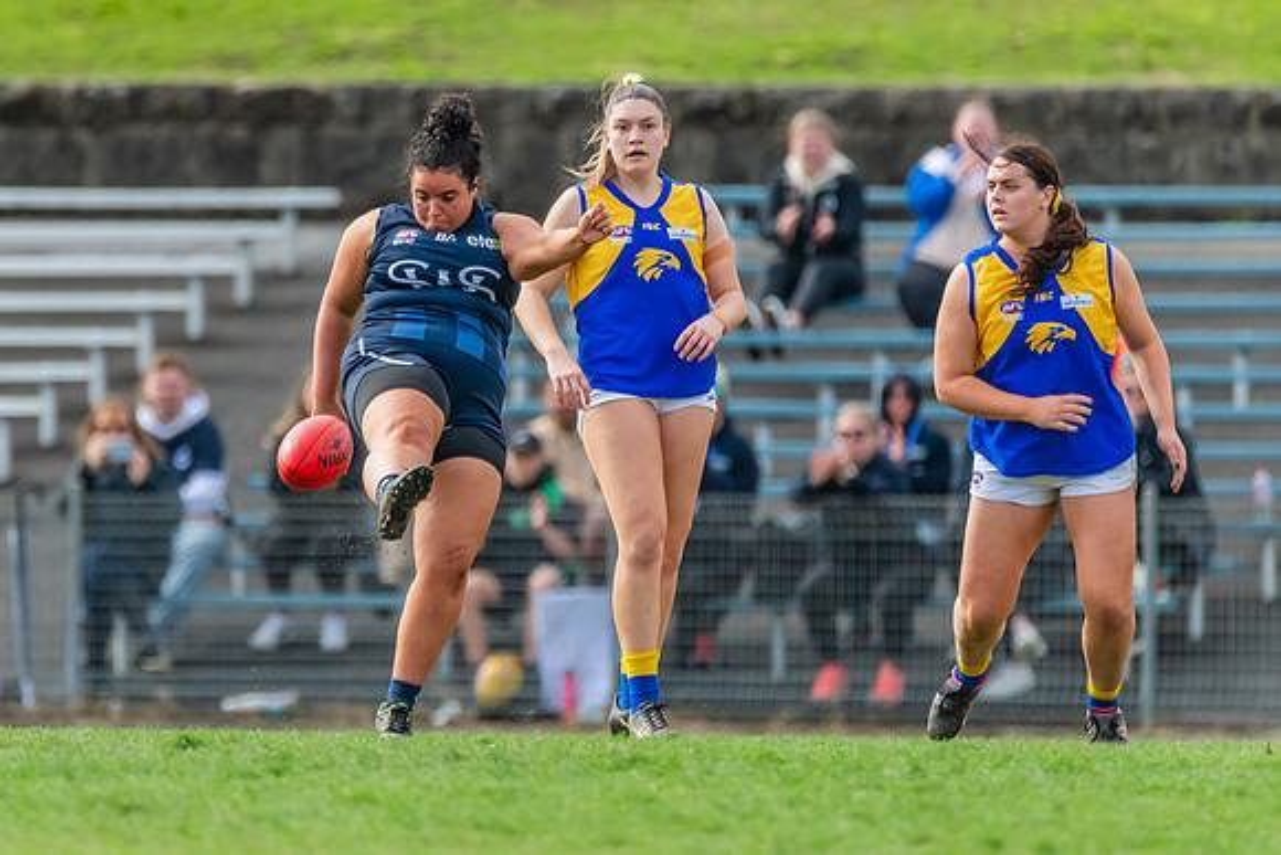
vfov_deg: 1.4
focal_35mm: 972
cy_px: 359
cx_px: 439
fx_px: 34608
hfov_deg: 2.1
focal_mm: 600
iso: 1100
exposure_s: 1/1600
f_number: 6.3
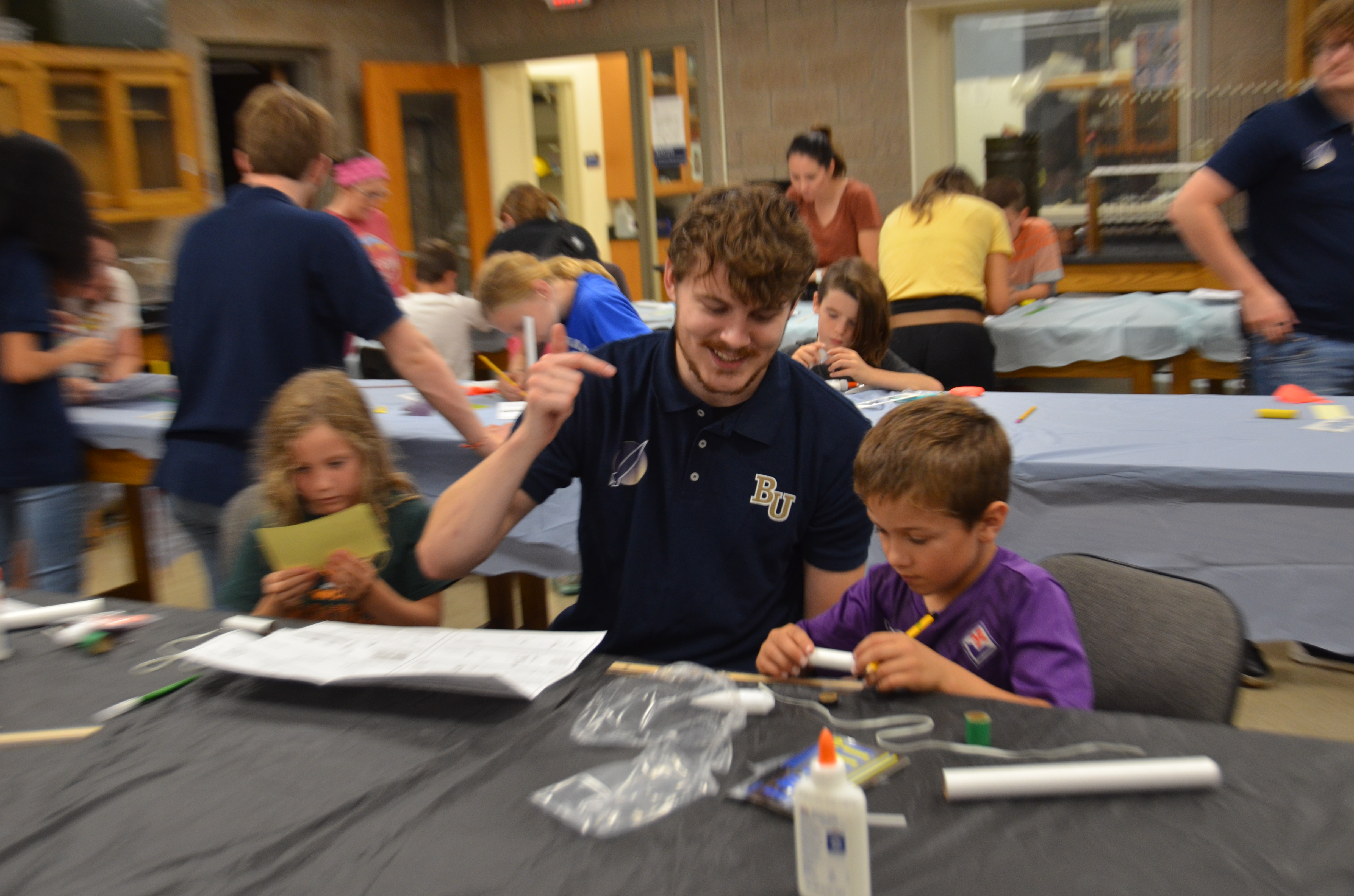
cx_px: 677
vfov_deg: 28.0
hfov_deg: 41.2
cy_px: 448
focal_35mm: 48
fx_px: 1802
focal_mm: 32
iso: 720
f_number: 4.2
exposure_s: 1/60
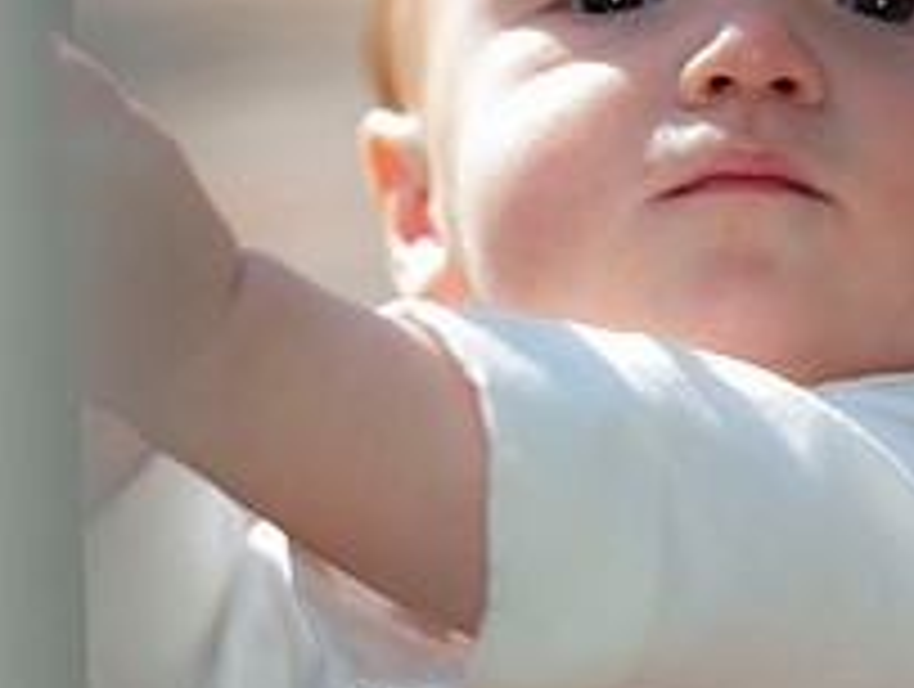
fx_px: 11242
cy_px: 598
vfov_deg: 3.5
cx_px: 339
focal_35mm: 425
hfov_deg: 4.7
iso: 50
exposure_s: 1/400
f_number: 2.8
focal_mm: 140
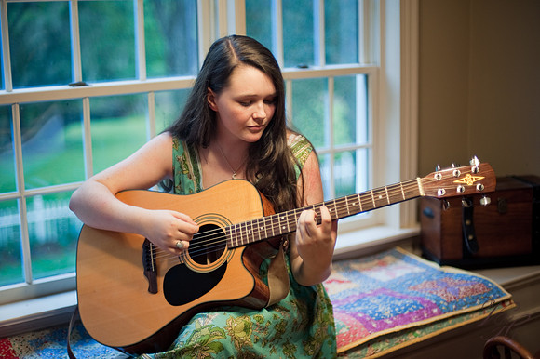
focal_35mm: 50
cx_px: 270
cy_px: 180
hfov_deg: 39.6
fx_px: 750
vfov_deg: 27.0
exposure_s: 1/125
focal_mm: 50
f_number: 1.4
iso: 400
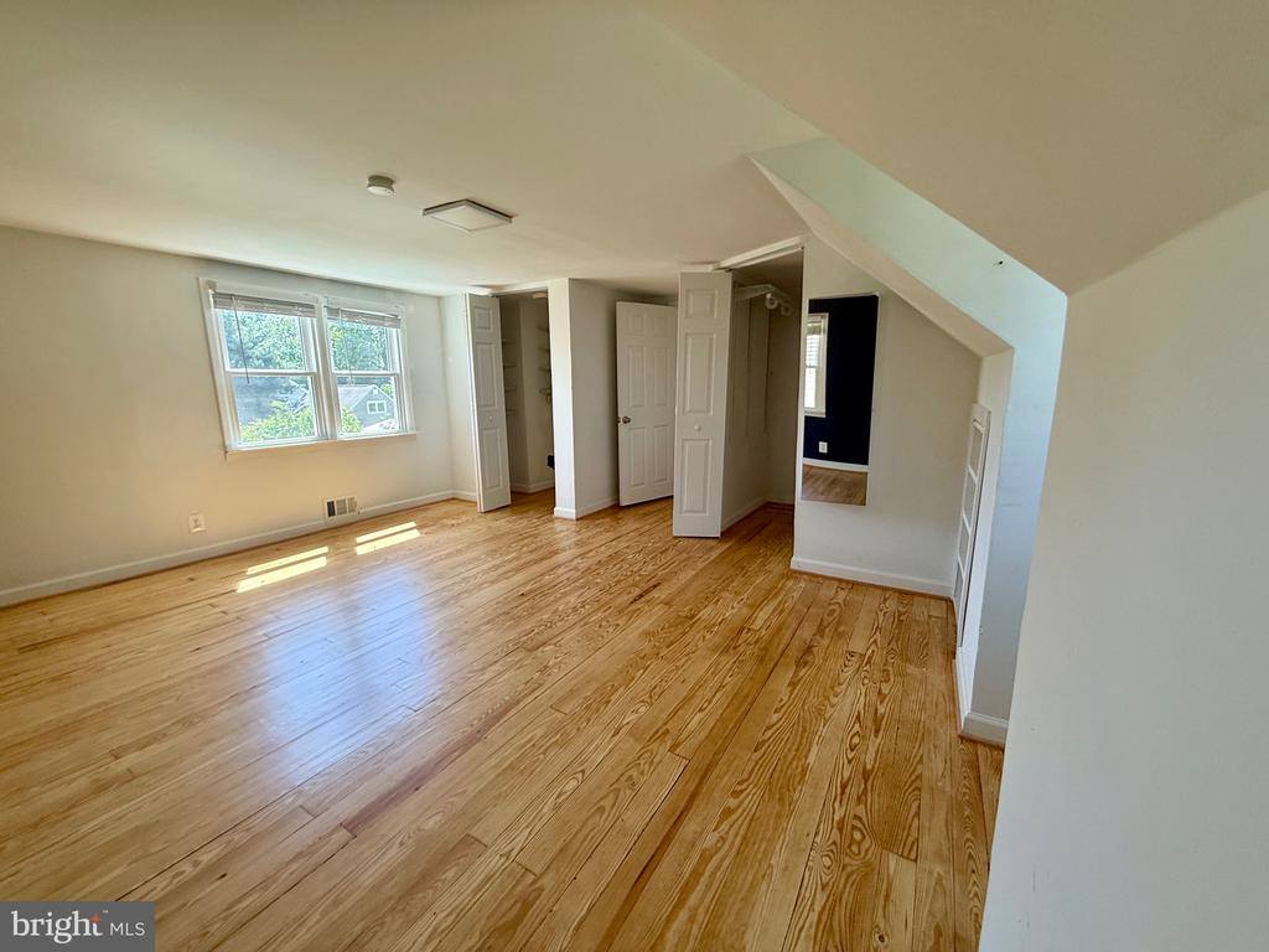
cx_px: 634
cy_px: 476
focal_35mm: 14
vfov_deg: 85.7
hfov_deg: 102.1
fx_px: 513
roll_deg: -0.8
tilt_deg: -8.6
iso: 80
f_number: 2.2
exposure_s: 1/99
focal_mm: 2.22
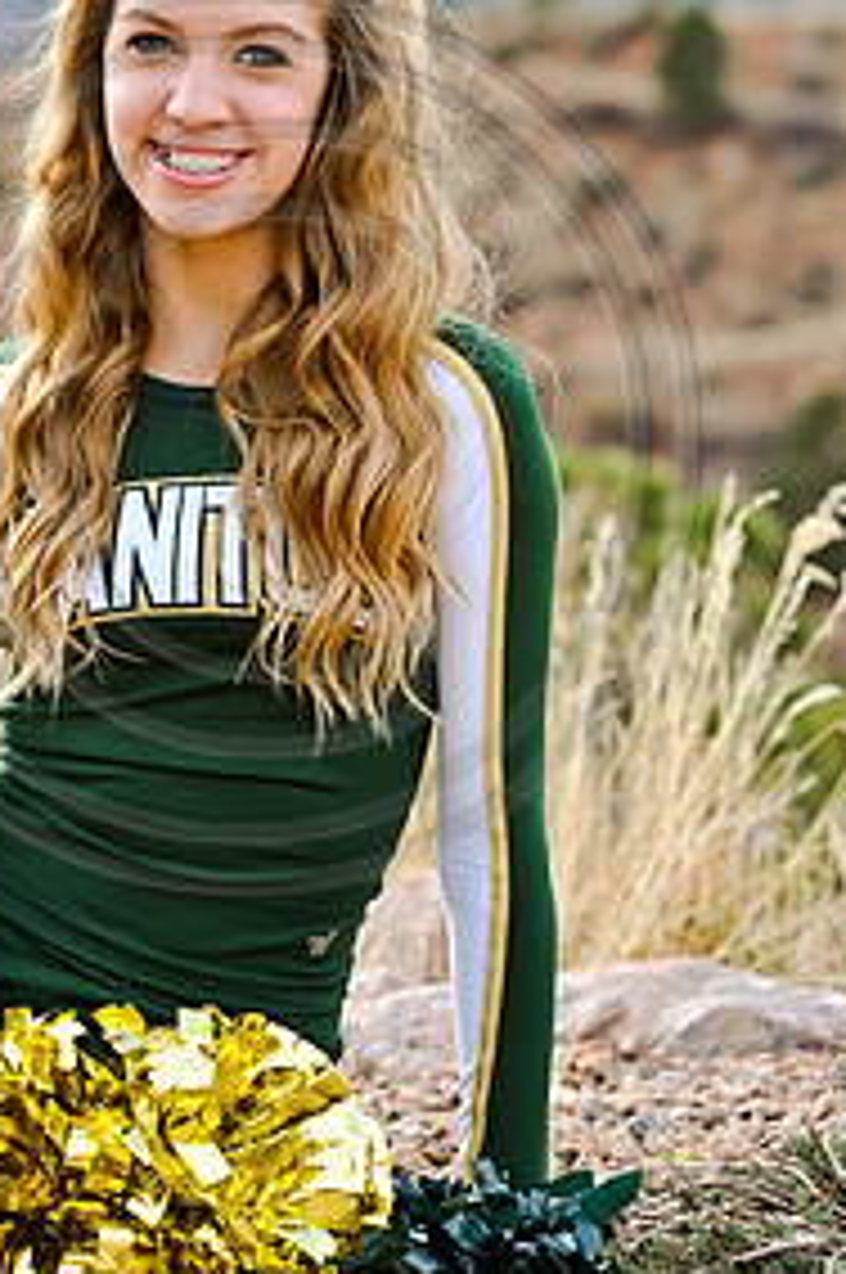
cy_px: 437
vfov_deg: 15.2
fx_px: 4770
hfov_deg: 10.1
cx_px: 245
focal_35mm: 135
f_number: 4
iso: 400
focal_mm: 85
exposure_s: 1/640
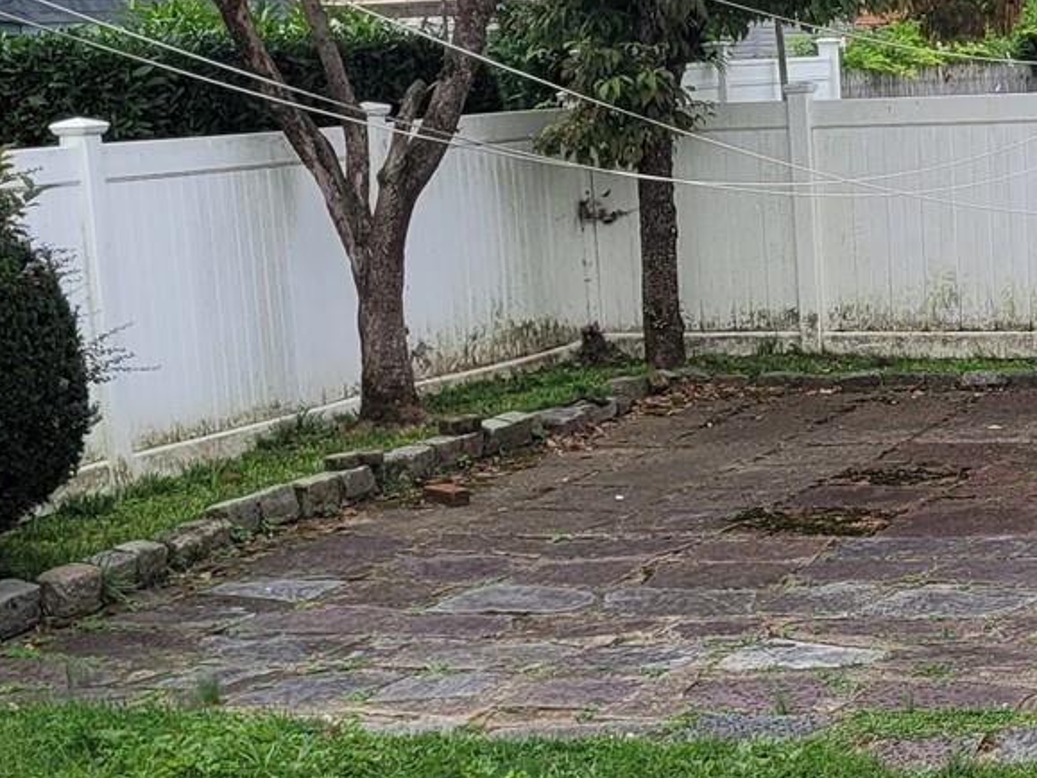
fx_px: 2755
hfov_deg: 20.8
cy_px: 529
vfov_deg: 16.0
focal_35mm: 92
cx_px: 985
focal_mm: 5.4
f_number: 1.8
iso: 40
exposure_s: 1/854
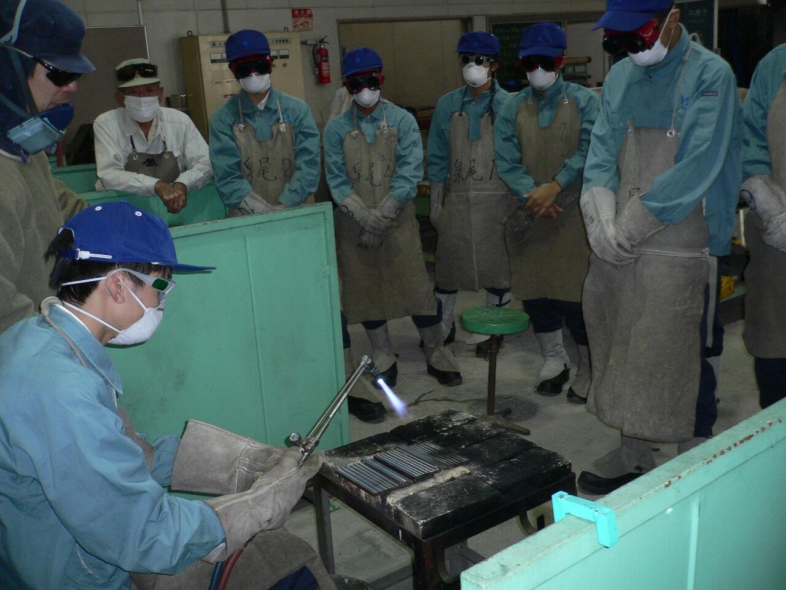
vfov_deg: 40.7
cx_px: 393
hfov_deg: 52.6
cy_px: 295
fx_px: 795
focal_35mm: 35
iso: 100
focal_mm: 5.8
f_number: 2.8
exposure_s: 1/60
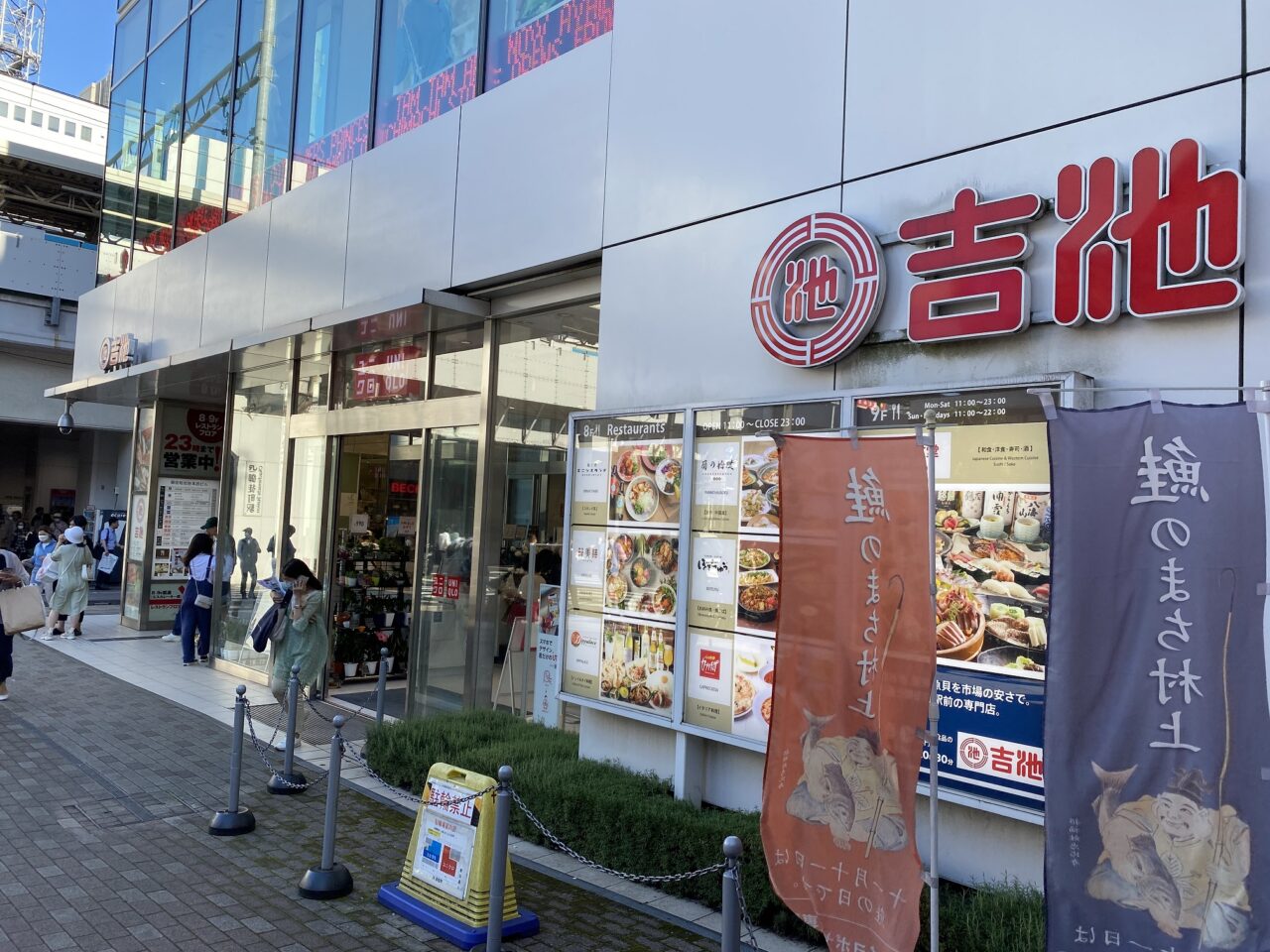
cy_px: 476
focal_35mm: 26
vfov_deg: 53.1
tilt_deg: +2.9
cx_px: 635
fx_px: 954
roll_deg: -2.2
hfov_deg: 67.3
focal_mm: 4.25
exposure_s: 1/673
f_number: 1.8
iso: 32
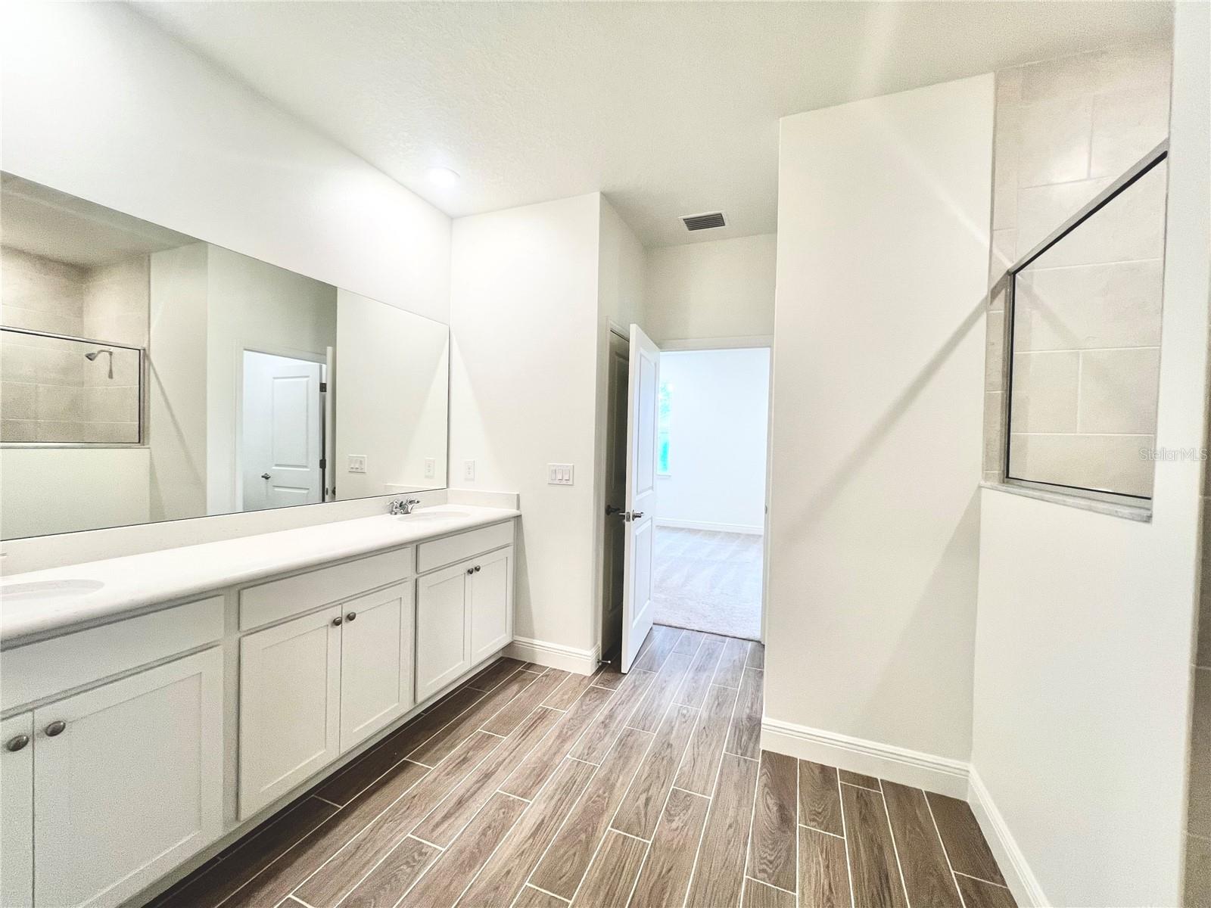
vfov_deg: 89.9
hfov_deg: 106.2
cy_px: 454
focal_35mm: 13
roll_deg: -1.3
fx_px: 455
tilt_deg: -1.9
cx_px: 606
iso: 160
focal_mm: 1.57
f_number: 1.8
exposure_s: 1/120
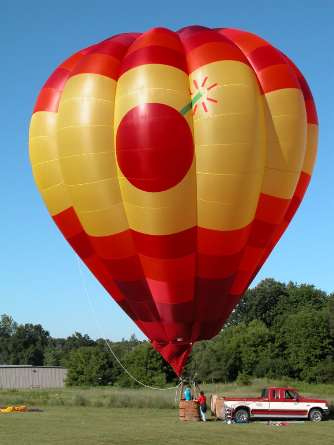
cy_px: 220
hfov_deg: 23.7
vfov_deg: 31.2
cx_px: 166
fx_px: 797
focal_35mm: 62
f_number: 6.4
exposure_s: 1/407
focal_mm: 15.7
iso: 100
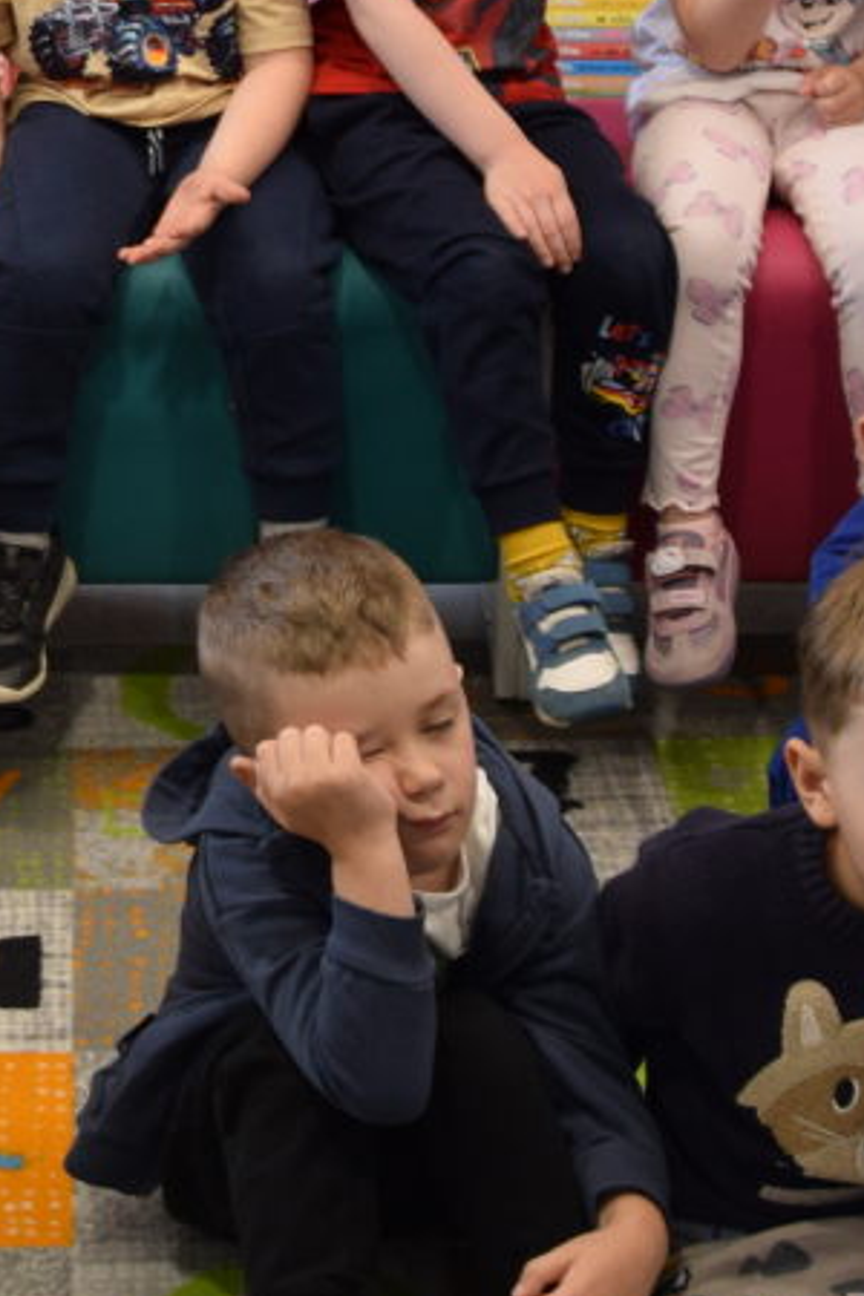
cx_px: -26
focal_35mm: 96
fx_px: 3456
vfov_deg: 21.1
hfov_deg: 14.0
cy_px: 363
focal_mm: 18
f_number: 4.5
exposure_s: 1/80
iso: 400
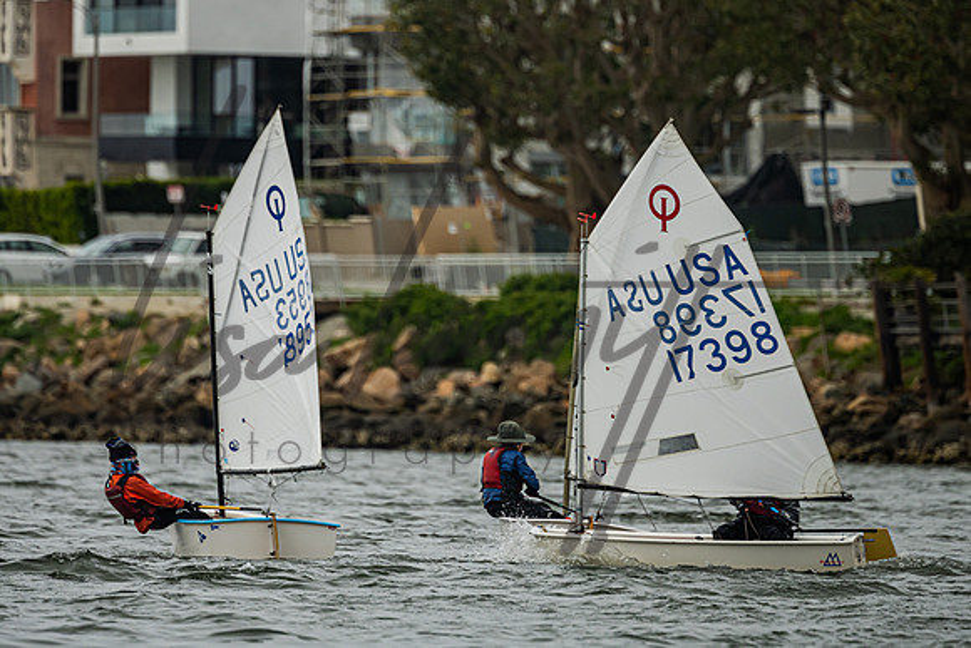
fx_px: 14661
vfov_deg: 2.5
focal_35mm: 543
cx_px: 458
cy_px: 232
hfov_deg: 3.8
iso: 320
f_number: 5.6
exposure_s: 1/3200
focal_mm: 400
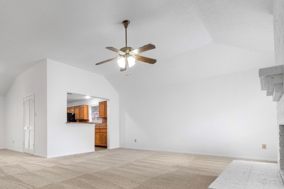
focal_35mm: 21
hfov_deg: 78.2
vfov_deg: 58.0
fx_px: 166
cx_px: 92
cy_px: 128
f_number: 9
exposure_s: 2
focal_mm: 15
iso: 250
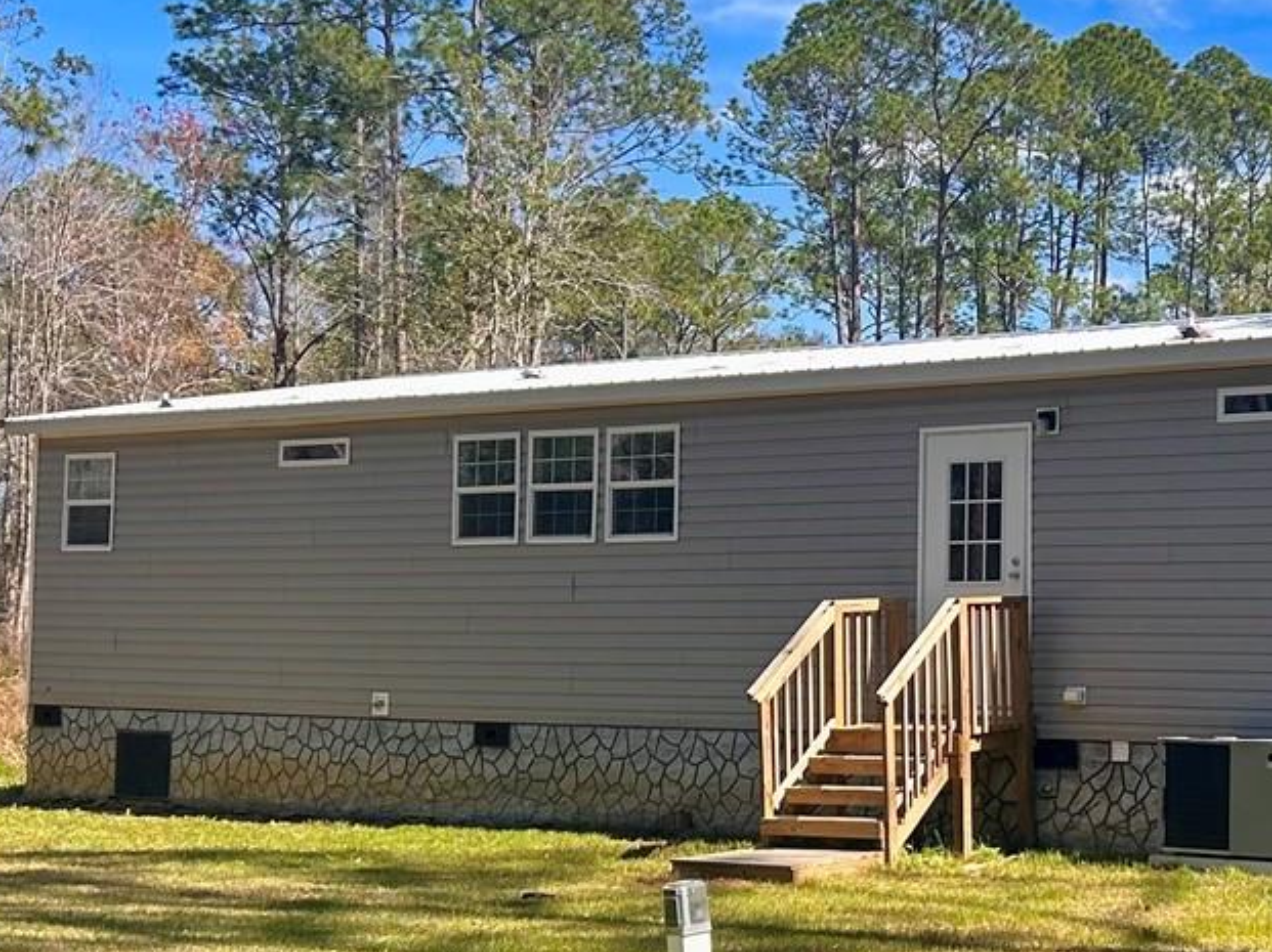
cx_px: 1053
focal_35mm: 67
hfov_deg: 28.3
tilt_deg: +3.8
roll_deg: -0.6
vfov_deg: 21.9
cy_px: 486
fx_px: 2461
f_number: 1.5
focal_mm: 5.7
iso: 50
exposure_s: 1/2762
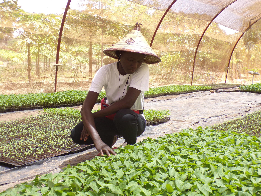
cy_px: 98
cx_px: 130
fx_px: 317
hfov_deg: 44.8
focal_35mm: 42
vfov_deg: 34.3
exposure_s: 1/210
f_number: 3.4
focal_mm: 7.6
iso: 80
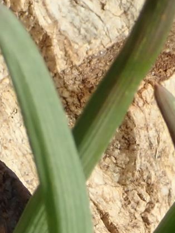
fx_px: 1481
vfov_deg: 8.7
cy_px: 392
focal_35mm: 220
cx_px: 97
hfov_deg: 6.8
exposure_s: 1/500
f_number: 4.5
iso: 100
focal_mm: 8.41
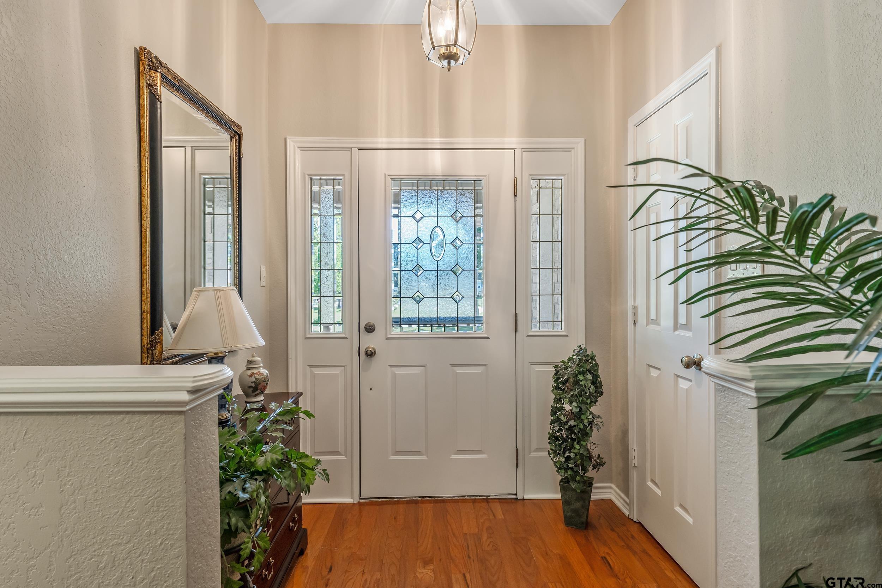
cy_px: 294
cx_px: 441
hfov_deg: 86.9
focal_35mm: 19
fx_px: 465
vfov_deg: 64.6
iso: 800
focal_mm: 19
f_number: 8
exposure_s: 1/20
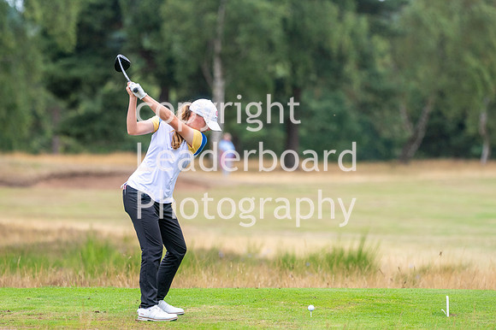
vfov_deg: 3.1
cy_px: 165
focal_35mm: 450
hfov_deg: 4.6
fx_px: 6196
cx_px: 248
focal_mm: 300
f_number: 5
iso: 400
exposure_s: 1/1250
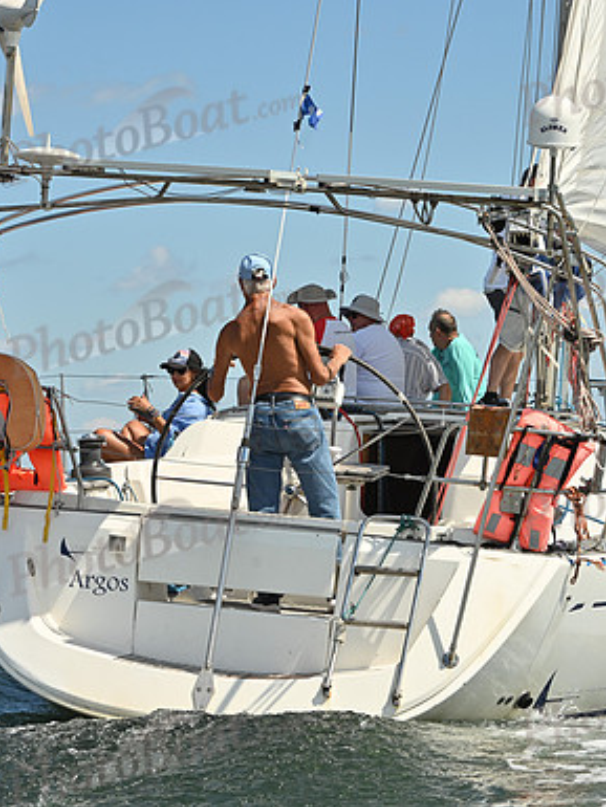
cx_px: 413
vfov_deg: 13.9
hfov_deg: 10.4
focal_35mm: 142
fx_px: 3313
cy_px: 404
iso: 250
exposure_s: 1/1250
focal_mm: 98
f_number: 9
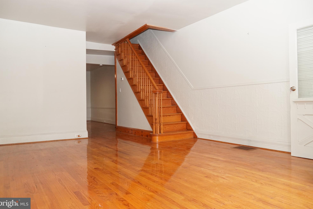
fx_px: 243
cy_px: 101
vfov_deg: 46.4
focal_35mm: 28
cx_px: 158
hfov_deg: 65.5
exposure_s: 1/100
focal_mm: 18
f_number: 5.6
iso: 1600
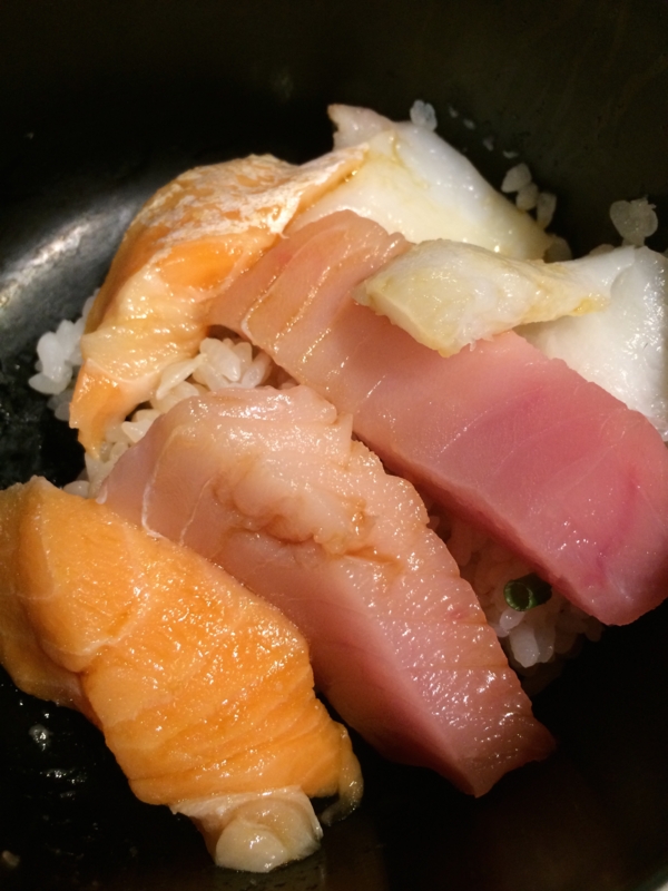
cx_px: 334
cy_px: 446
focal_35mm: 30
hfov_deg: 46.8
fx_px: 772
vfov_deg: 60.0
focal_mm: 4.12
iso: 200
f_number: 2.2
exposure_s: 1/30
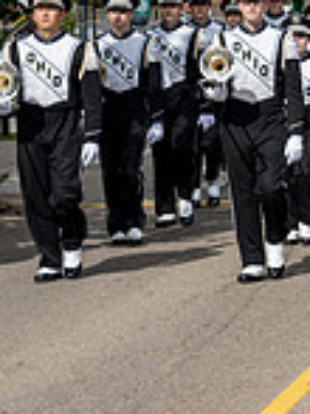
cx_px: 547
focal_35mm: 209
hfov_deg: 6.9
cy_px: 41
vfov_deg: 9.4
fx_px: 2499
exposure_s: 1/1000
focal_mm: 55
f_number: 4
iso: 160
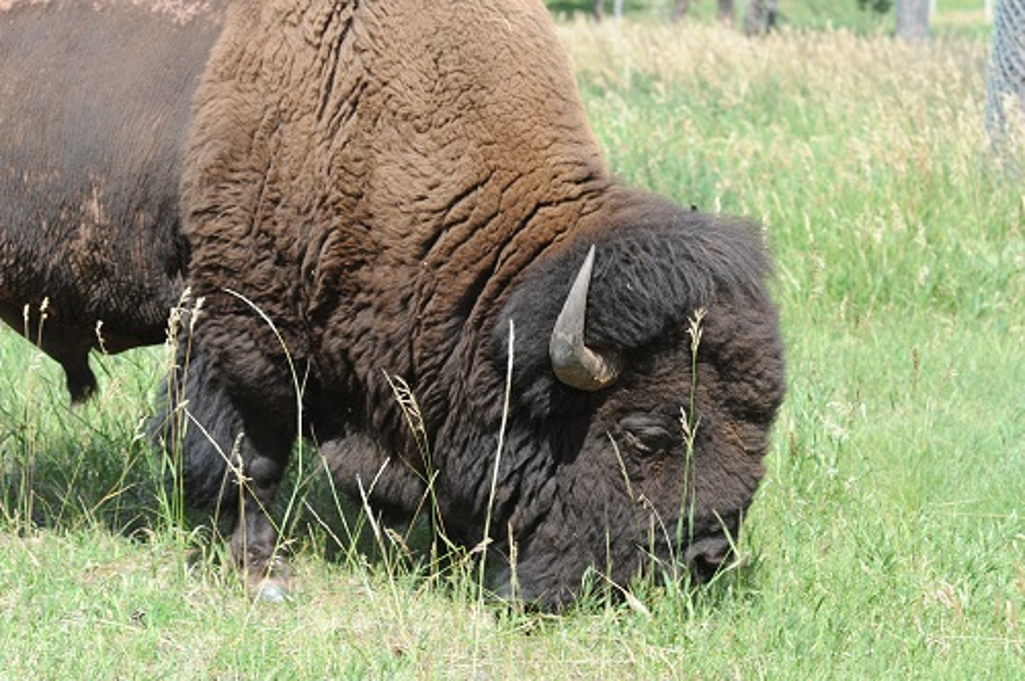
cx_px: 512
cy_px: 340
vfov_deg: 9.8
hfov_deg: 14.7
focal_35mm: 140
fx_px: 3981
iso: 400
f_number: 10
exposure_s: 1/250
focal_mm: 140
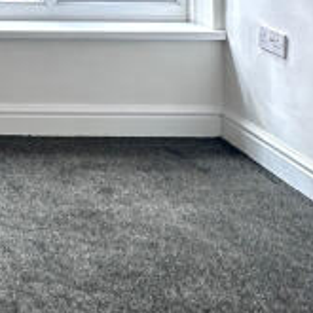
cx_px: -230
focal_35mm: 77
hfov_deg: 18.3
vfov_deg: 19.6
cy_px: -156
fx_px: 788
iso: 64
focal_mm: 2.22
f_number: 2.2
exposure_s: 1/99
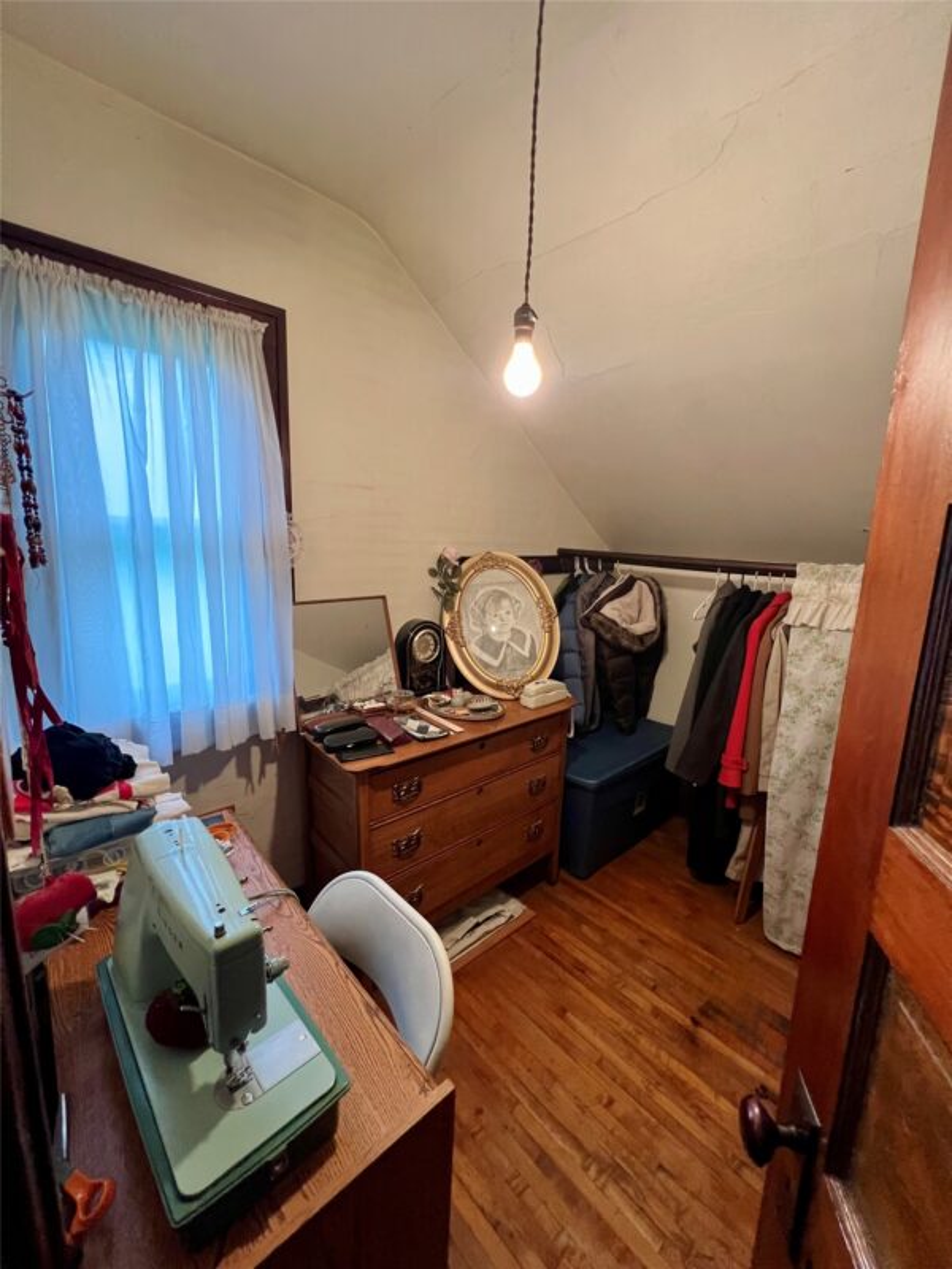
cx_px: 476
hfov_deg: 89.9
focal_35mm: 13
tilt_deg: -10.0
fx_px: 477
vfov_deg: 106.2
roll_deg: -0.6
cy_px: 634
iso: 500
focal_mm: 1.57
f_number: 1.8
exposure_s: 1/60
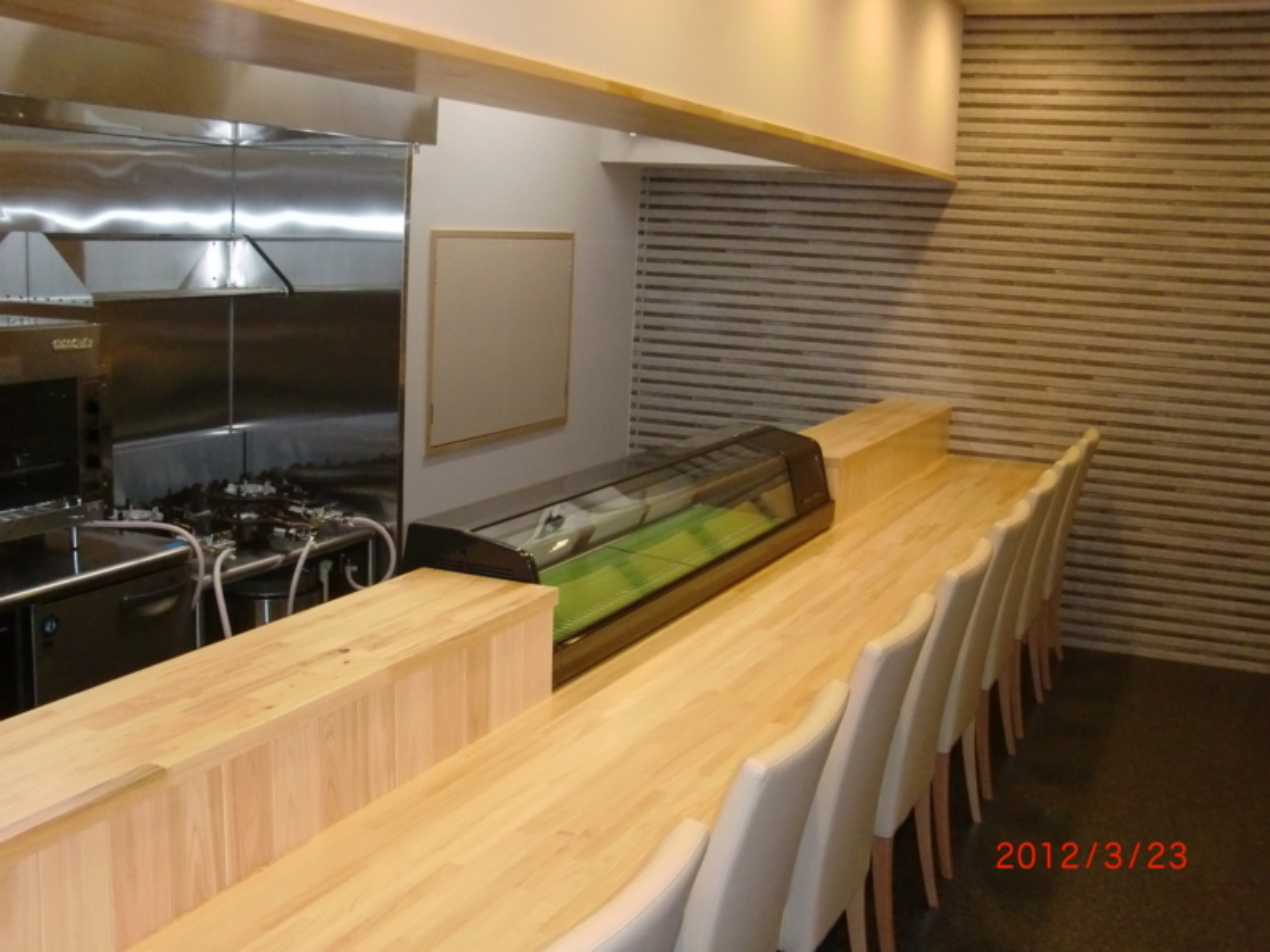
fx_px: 1394
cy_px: 476
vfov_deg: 37.7
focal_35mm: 38
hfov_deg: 49.0
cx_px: 635
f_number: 3.9
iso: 400
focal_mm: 6.66
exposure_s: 1/60
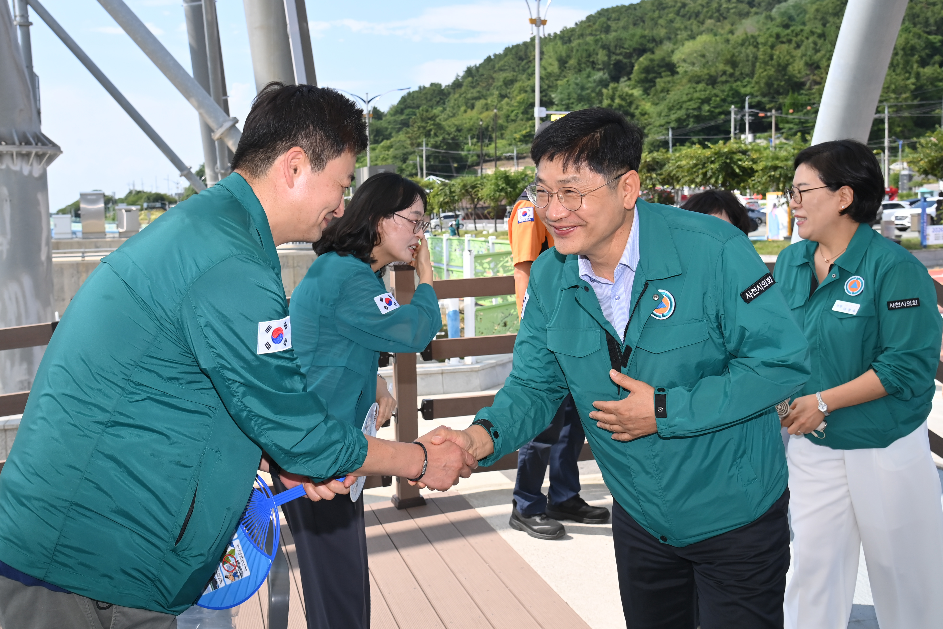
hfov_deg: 55.8
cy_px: 314
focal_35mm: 34
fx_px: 891
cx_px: 472
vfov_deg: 38.9
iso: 400
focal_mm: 34
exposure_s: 1/640
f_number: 8
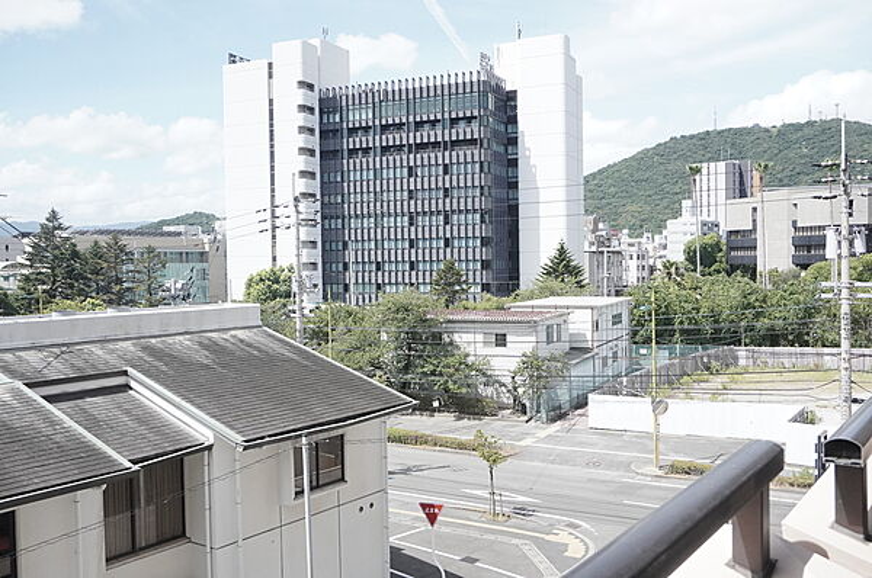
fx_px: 834
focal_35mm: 34
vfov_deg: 38.2
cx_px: 436
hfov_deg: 55.2
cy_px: 289
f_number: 8
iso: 2500
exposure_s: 1/4000
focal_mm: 23
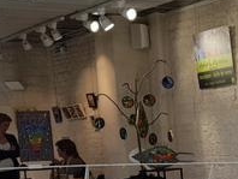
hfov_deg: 16.0
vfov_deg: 13.5
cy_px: 250
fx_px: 723
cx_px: 422
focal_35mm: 105
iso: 40
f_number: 1.7
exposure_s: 1/474
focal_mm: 4.2
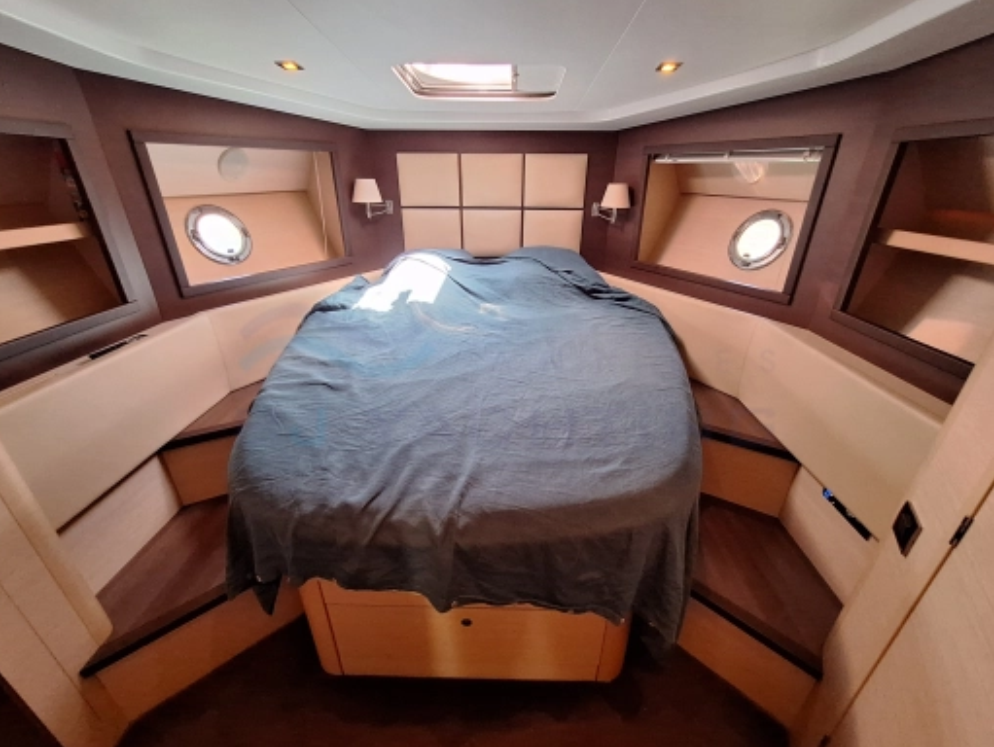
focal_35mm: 14
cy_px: 374
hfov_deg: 102.0
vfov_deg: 85.7
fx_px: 402
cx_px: 506
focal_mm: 1.74
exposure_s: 1/40
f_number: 2.2
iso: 160
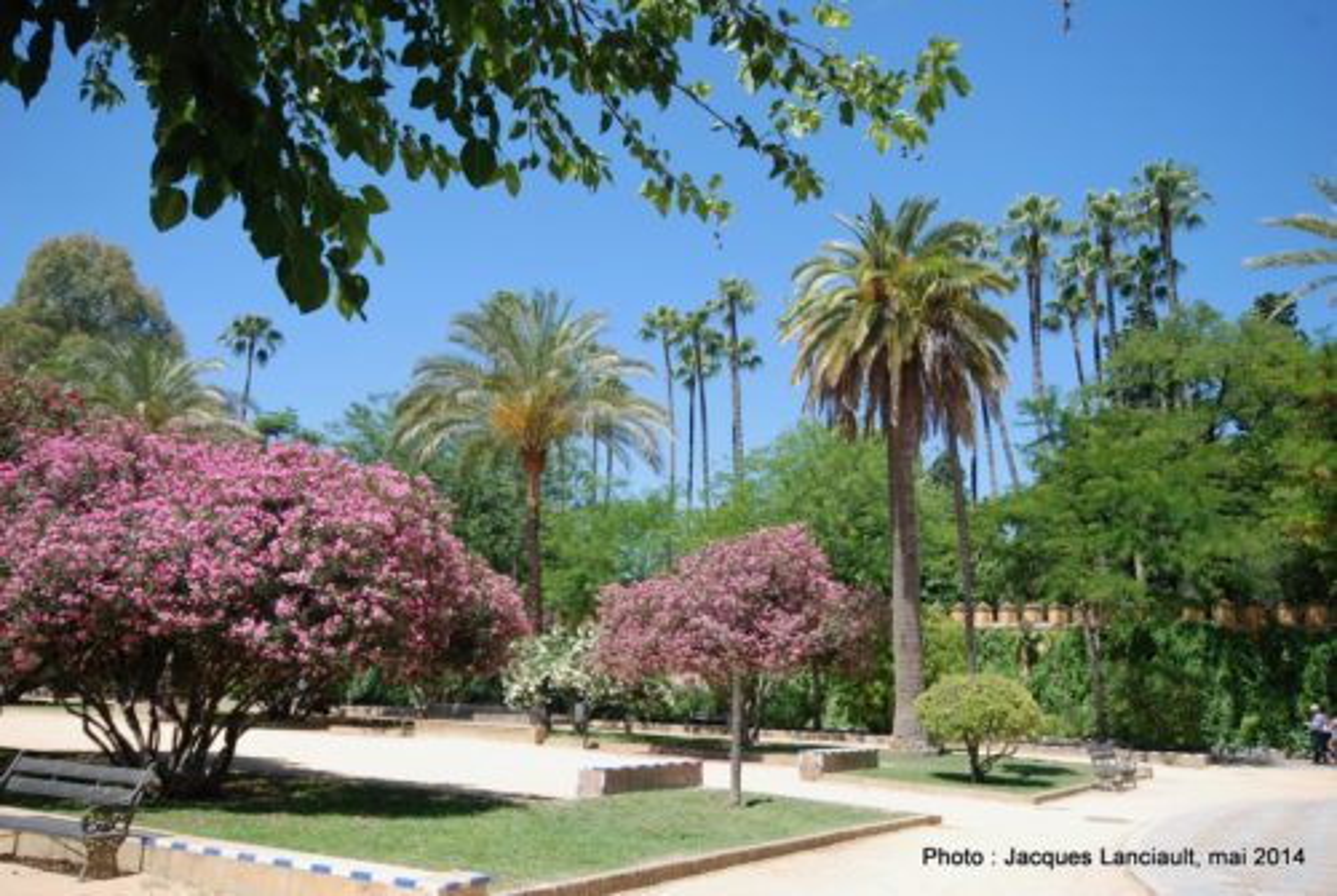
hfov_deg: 61.9
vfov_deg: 43.7
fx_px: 1116
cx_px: 668
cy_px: 448
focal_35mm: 30
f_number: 6.3
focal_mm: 20
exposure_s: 1/160
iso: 100
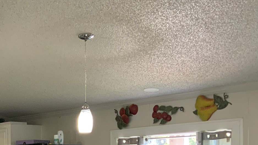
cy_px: 191
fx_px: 472
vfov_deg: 16.5
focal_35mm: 69
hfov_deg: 28.4
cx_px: -9
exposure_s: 1/60
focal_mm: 3
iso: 125
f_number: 1.8
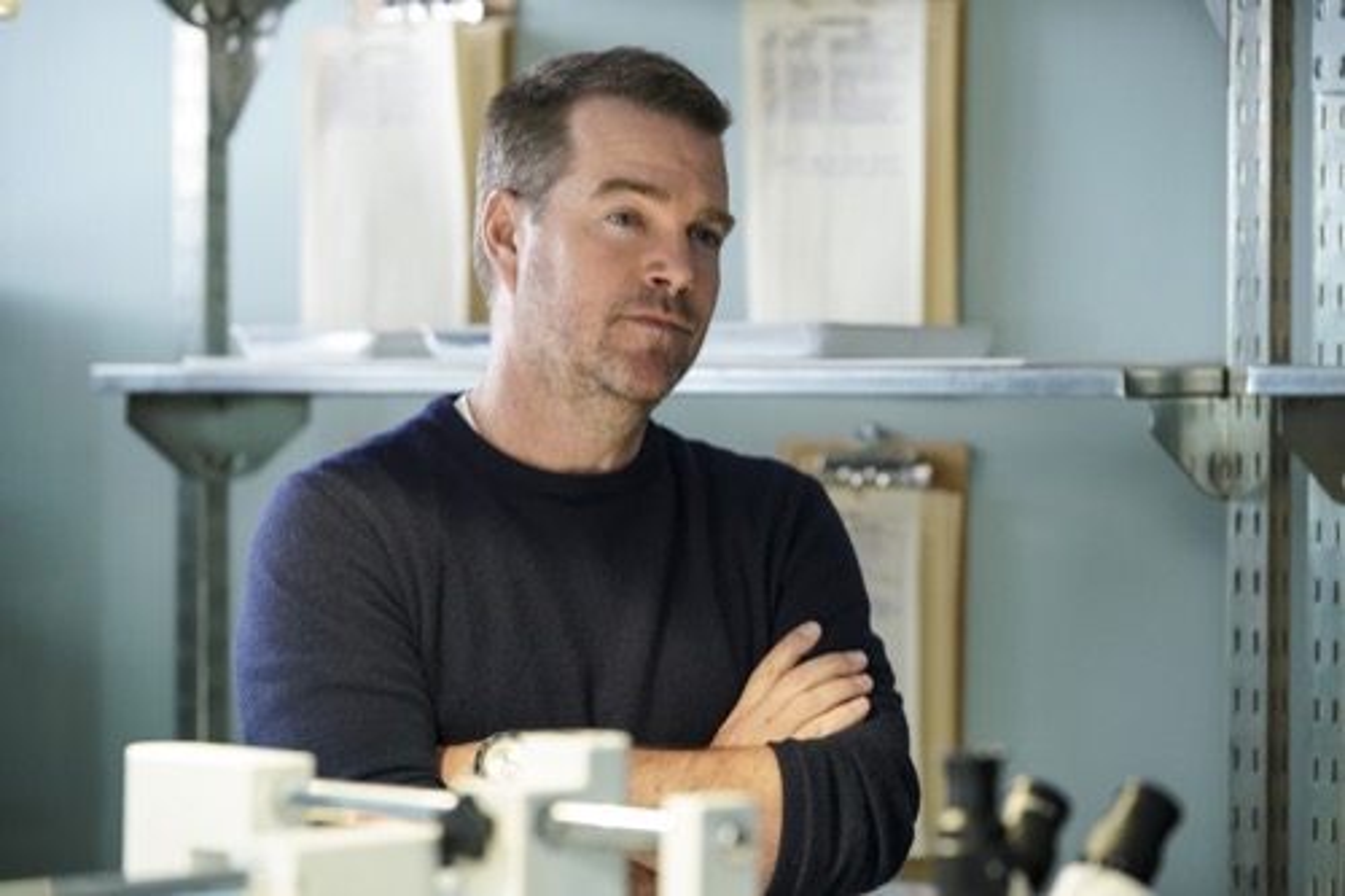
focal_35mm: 114
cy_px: 448
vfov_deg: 12.0
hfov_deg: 18.0
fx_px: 4258
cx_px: 672
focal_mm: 114
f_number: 3.5
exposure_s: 1/125
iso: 5000
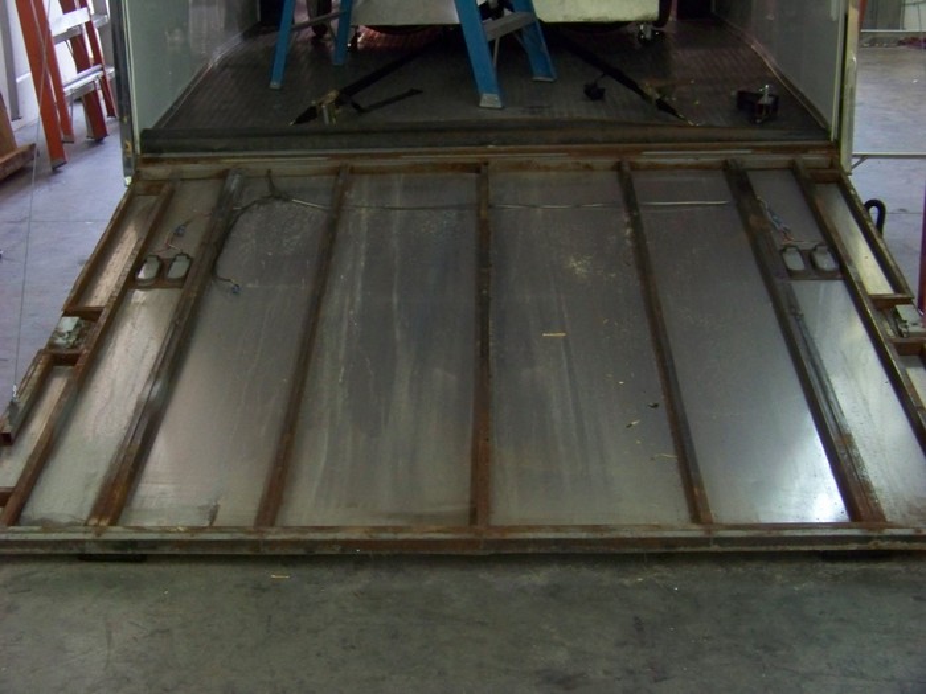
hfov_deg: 34.9
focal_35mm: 55
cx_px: 463
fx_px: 1471
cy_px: 347
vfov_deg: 26.6
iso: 400
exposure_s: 1/30
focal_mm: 9.36
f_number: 3.2
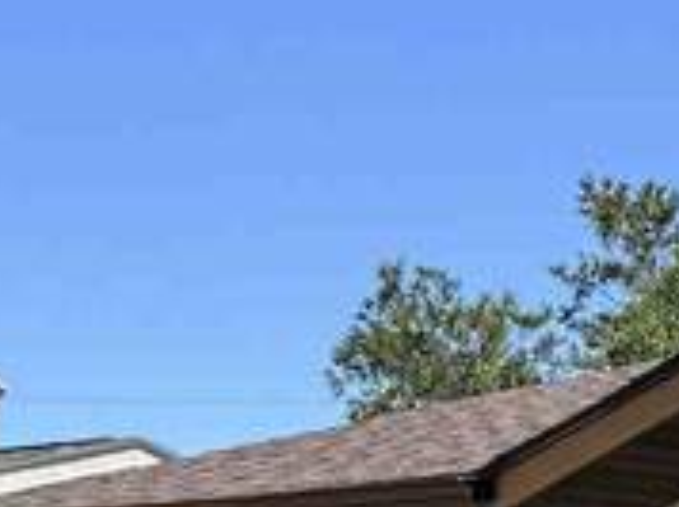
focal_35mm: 173
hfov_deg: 8.8
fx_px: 3389
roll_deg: -1.2
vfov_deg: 8.2
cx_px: 2228
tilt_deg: -1.1
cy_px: 938
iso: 80
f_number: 1.78
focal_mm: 6.76
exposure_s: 1/2331
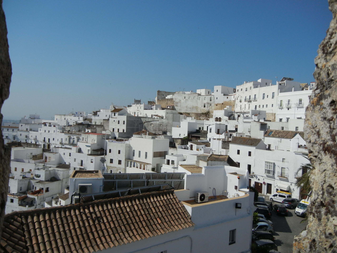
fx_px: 292
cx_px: 168
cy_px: 126
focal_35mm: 30
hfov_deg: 60.0
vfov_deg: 46.8
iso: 160
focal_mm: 5.4
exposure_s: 1/1033
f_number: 7
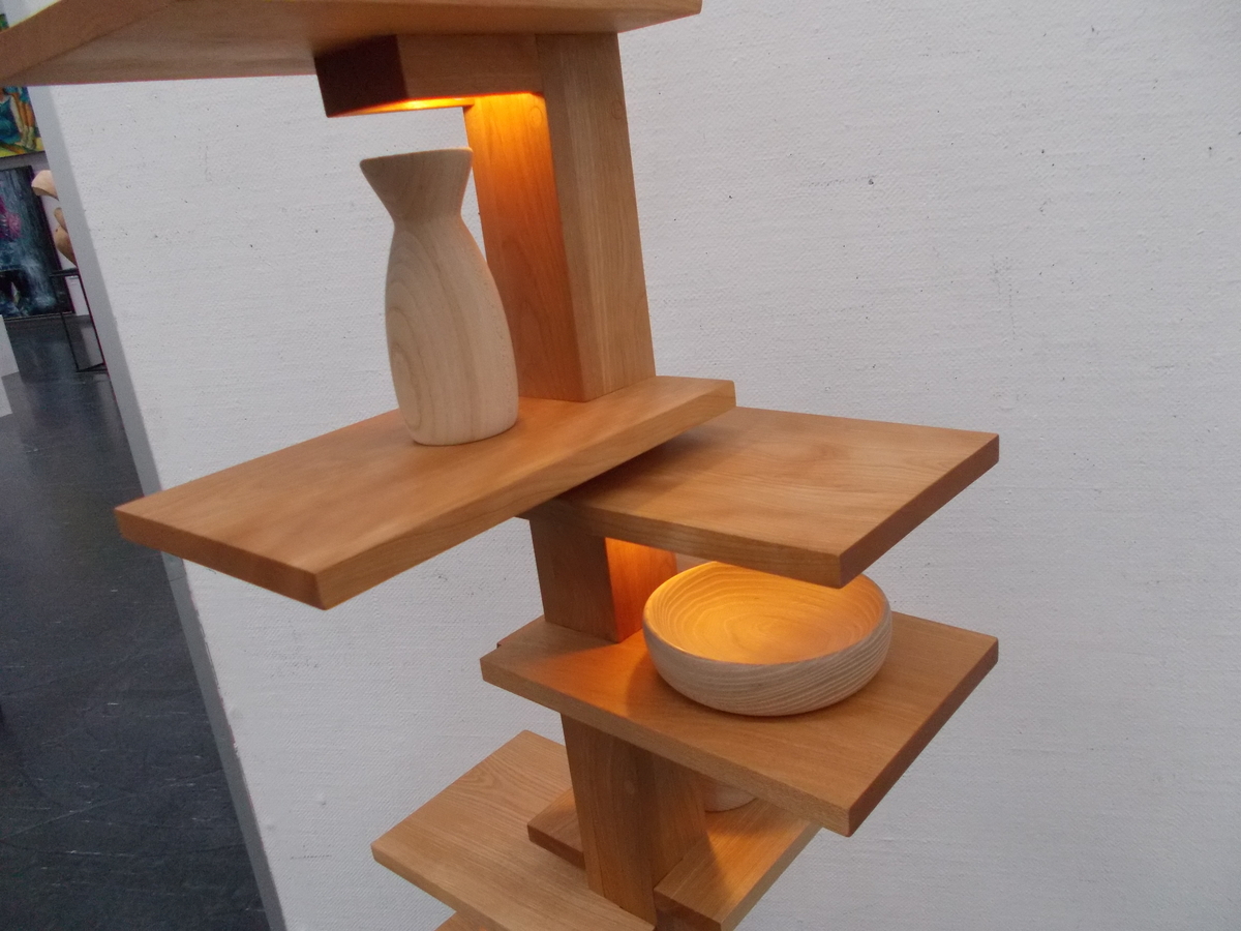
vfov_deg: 53.1
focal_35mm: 26
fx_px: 932
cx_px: 620
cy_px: 466
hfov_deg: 67.3
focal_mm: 4.6
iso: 400
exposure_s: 1/200
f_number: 3.2
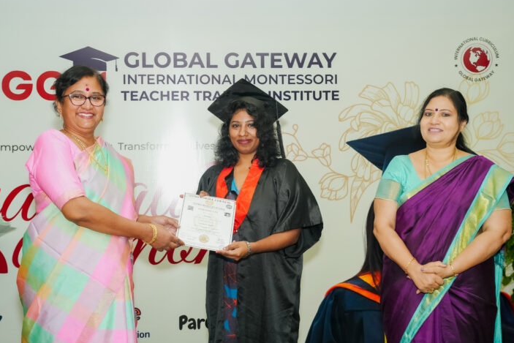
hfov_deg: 33.9
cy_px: 171
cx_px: 245
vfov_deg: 23.0
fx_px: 843
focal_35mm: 59
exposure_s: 1/125
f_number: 6.3
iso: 800
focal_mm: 54
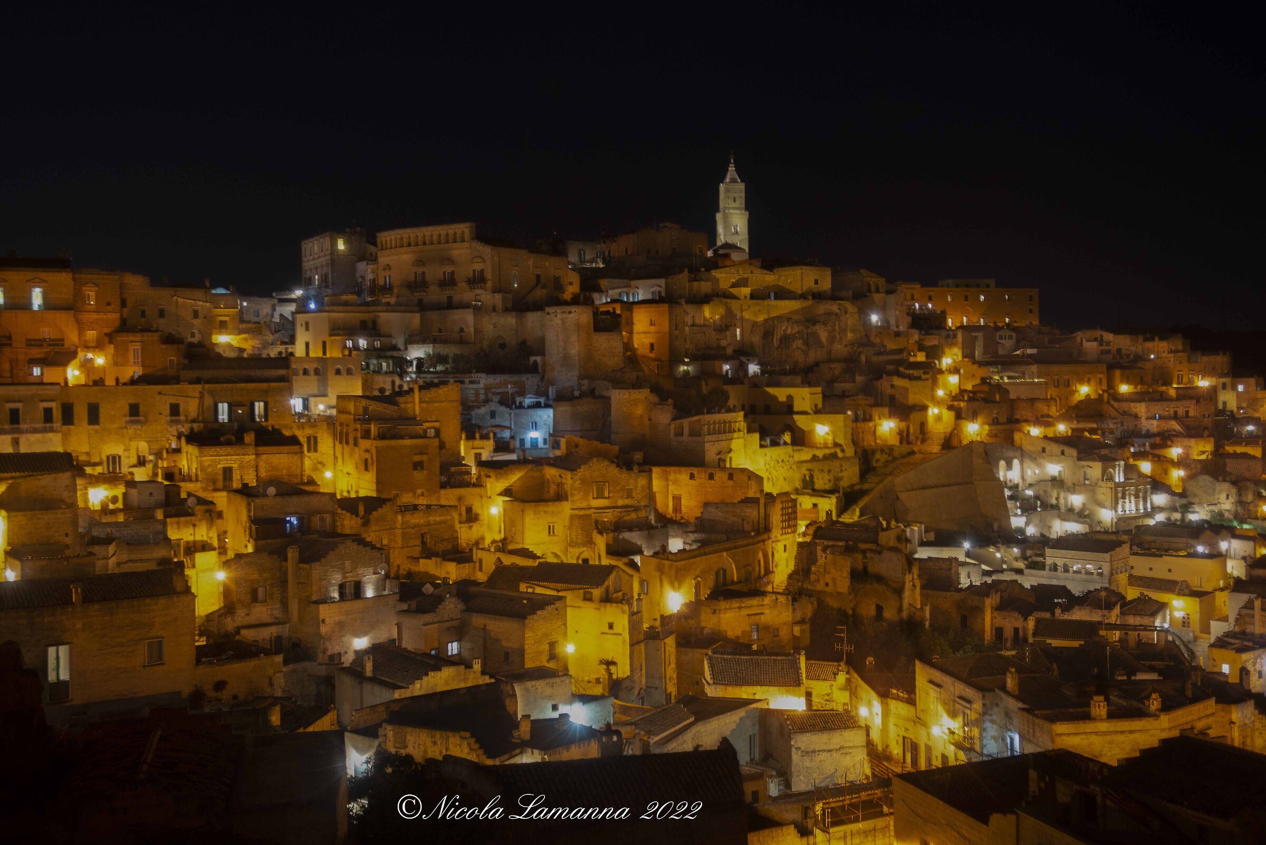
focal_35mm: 40
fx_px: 1407
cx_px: 633
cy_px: 422
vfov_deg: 33.4
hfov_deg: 48.4
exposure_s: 8
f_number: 8
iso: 320
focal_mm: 40
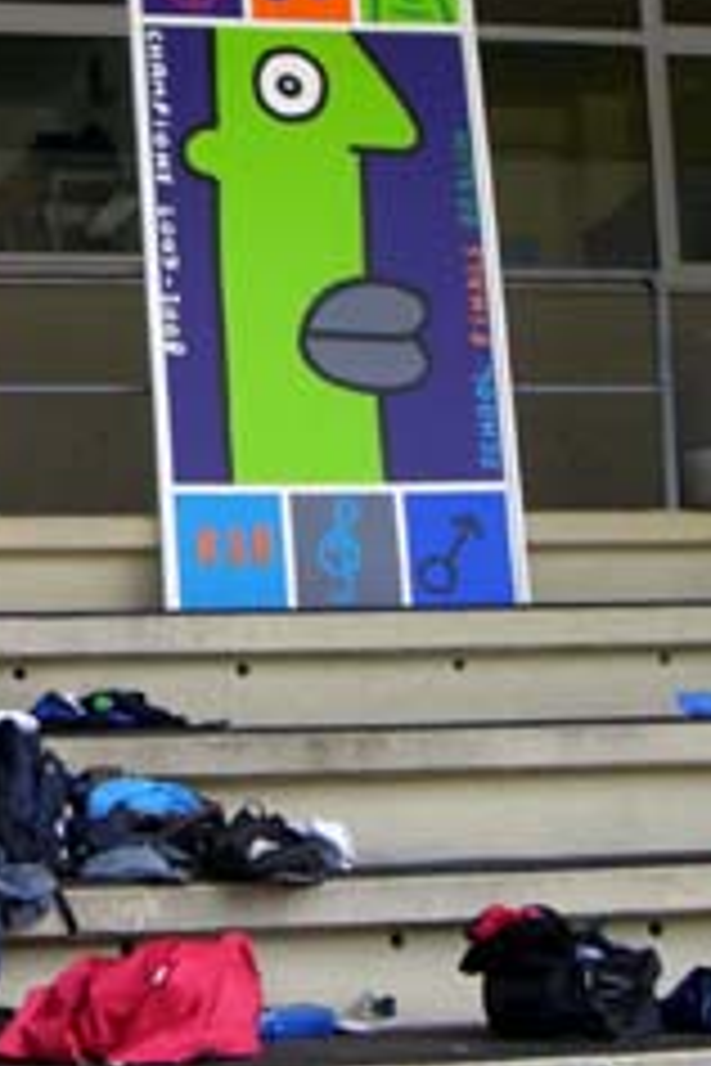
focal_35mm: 93
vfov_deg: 21.9
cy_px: 436
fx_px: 2755
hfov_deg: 14.4
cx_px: -32
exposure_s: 1/200
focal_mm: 7.6
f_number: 3
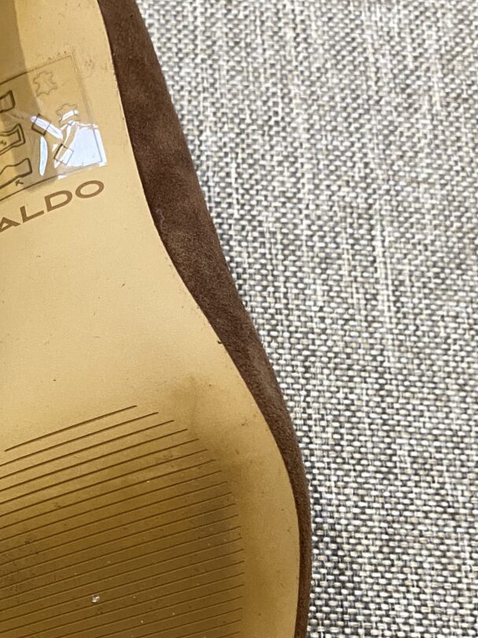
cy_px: 522
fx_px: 1215
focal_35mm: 66
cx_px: -39
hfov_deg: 21.2
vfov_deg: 28.7
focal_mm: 4.25
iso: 160
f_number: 1.8
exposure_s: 1/60
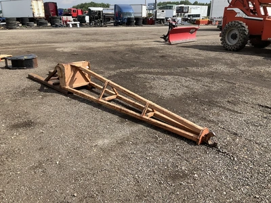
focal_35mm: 29
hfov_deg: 61.7
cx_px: 136
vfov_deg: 48.2
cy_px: 102
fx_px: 227
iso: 25
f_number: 1.8
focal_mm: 3
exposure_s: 1/1626
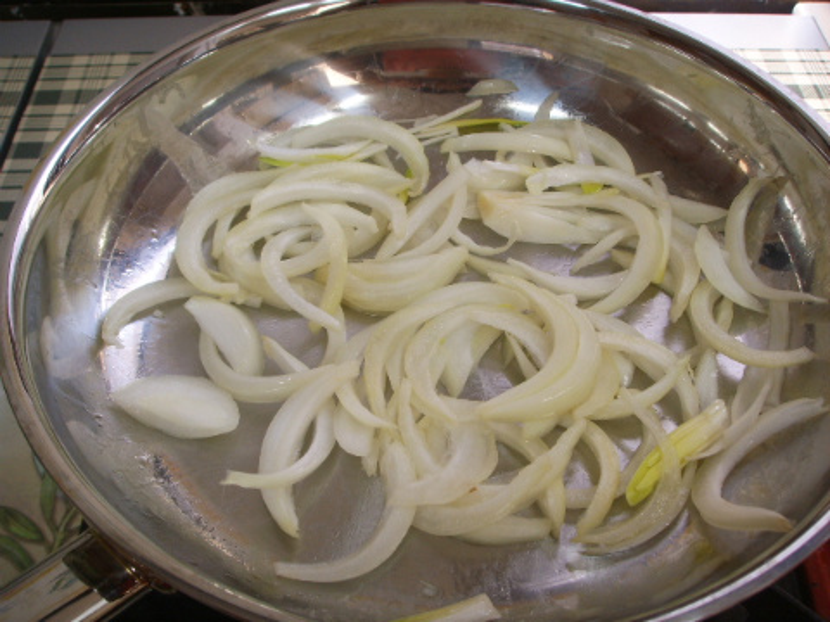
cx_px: 415
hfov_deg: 47.9
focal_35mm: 39
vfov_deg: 36.8
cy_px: 311
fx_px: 935
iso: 100
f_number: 3.5
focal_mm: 6.6
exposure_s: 1/45
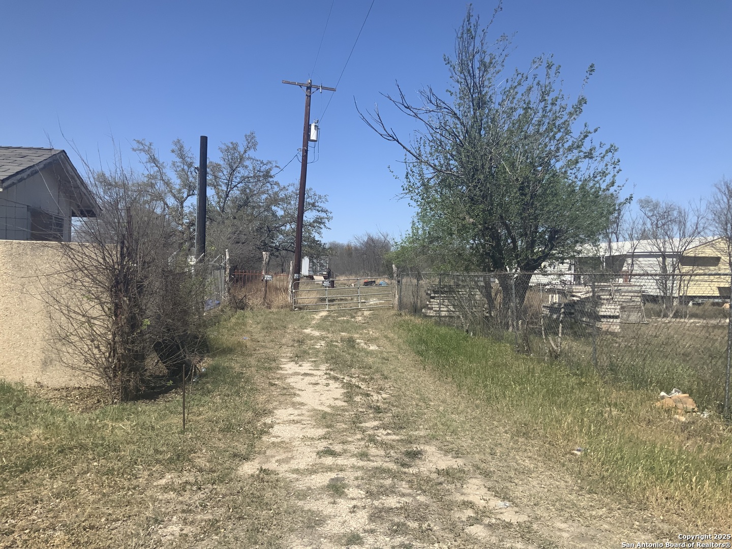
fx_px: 613
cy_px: 274
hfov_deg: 61.7
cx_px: 366
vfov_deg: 48.2
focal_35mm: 29
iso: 16
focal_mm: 3
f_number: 1.8
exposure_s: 1/2427
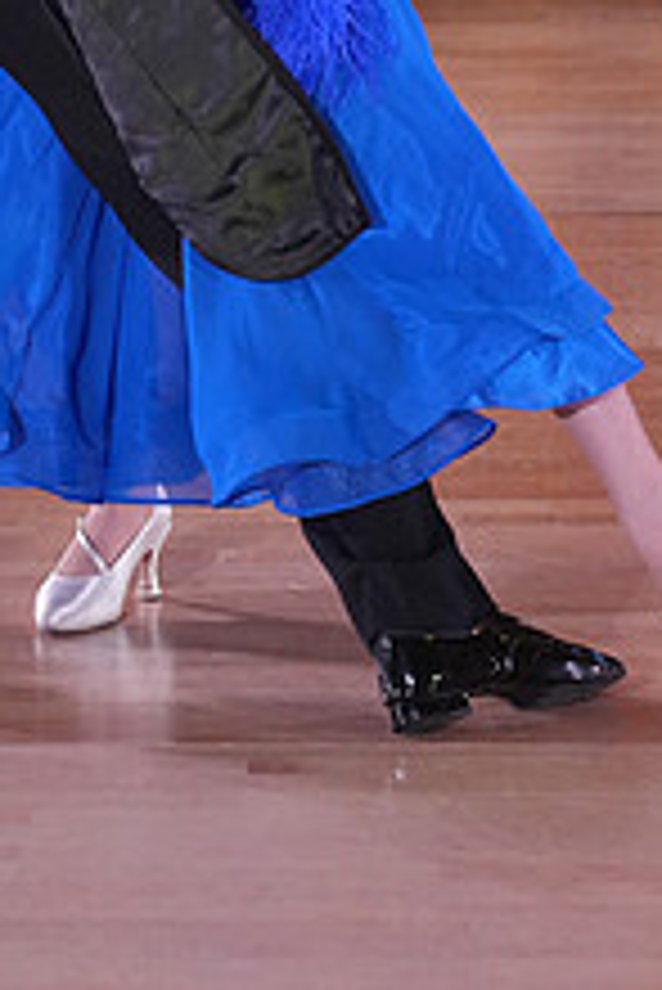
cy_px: -292
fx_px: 6306
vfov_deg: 8.8
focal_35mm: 229
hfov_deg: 6.0
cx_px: 146
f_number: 4
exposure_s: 1/500
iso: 2500
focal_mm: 87
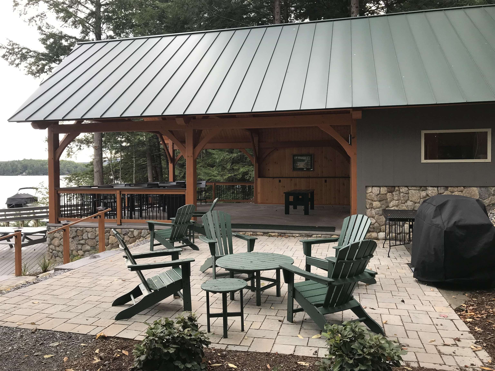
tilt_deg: -2.0
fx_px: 400
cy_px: 186
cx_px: 248
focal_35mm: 28
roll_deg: +0.0
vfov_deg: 49.7
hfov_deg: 63.4
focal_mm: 3.99
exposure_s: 1/196
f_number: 1.8
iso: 20
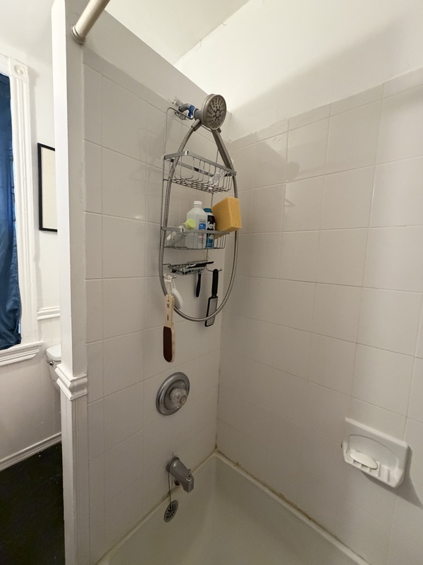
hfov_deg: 85.7
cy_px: 282
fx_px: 228
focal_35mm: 14
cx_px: 212
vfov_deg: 102.1
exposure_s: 1/60
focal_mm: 2.22
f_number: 2.2
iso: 500
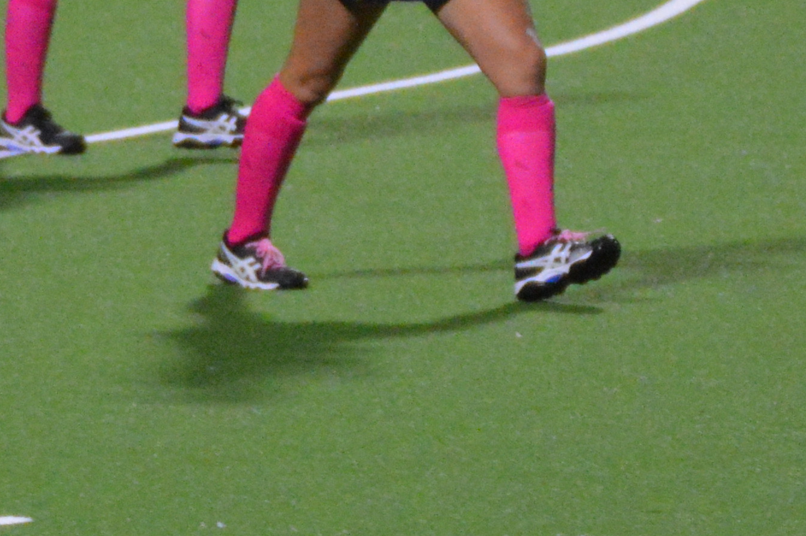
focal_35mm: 674
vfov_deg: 2.0
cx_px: -372
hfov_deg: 3.1
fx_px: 15075
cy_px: 585
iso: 3200
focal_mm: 100
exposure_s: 1/400
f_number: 4.8
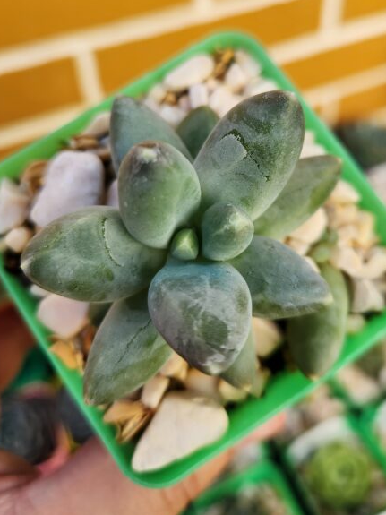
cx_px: 216
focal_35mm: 32
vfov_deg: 55.9
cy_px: 183
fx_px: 476
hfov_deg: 44.1
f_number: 1.8
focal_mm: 5.4
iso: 20
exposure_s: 1/180
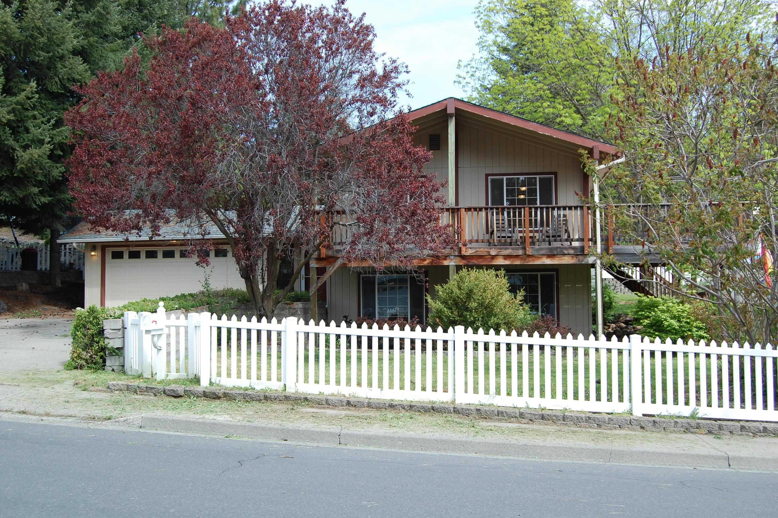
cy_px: 259
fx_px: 842
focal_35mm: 39
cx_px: 389
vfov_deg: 34.1
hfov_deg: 49.6
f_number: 7.1
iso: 200
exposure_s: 1/200
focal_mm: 26
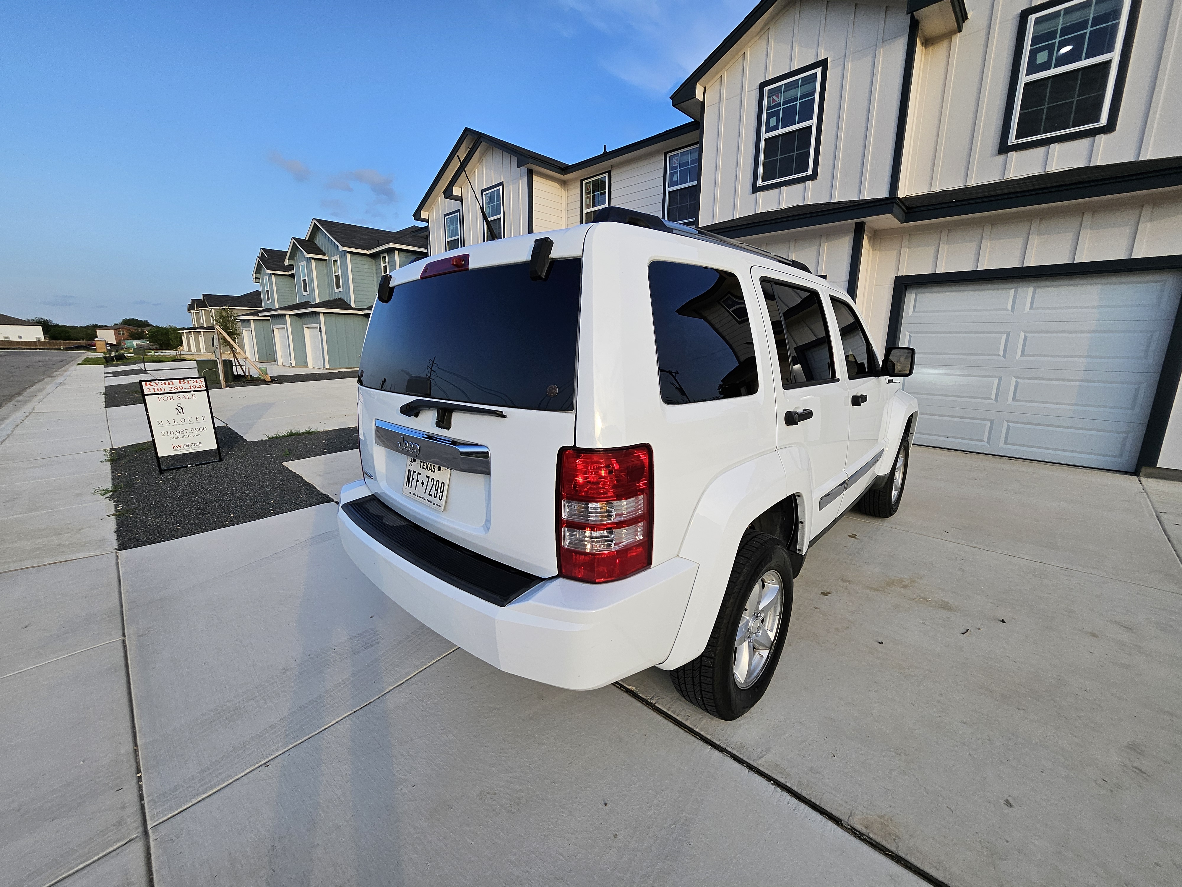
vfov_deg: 89.9
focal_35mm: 13
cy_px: 444
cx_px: 591
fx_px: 444
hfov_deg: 106.2
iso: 32
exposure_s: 1/449
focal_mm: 1.7
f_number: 2.2
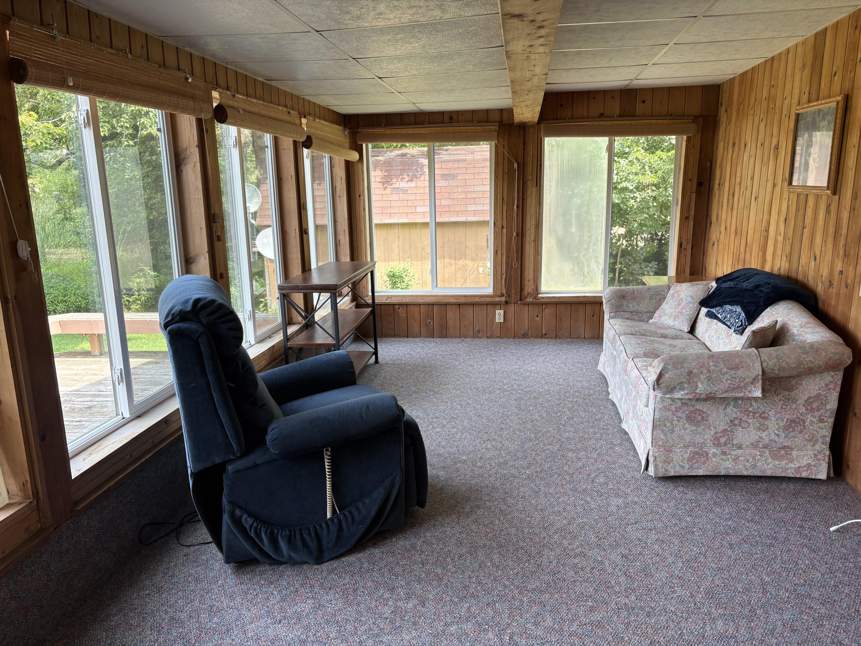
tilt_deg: -11.6
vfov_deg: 53.1
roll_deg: +1.8
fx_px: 647
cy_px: 323
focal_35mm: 26
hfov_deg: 67.3
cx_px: 430
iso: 50
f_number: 1.6
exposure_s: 1/121
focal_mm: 5.96
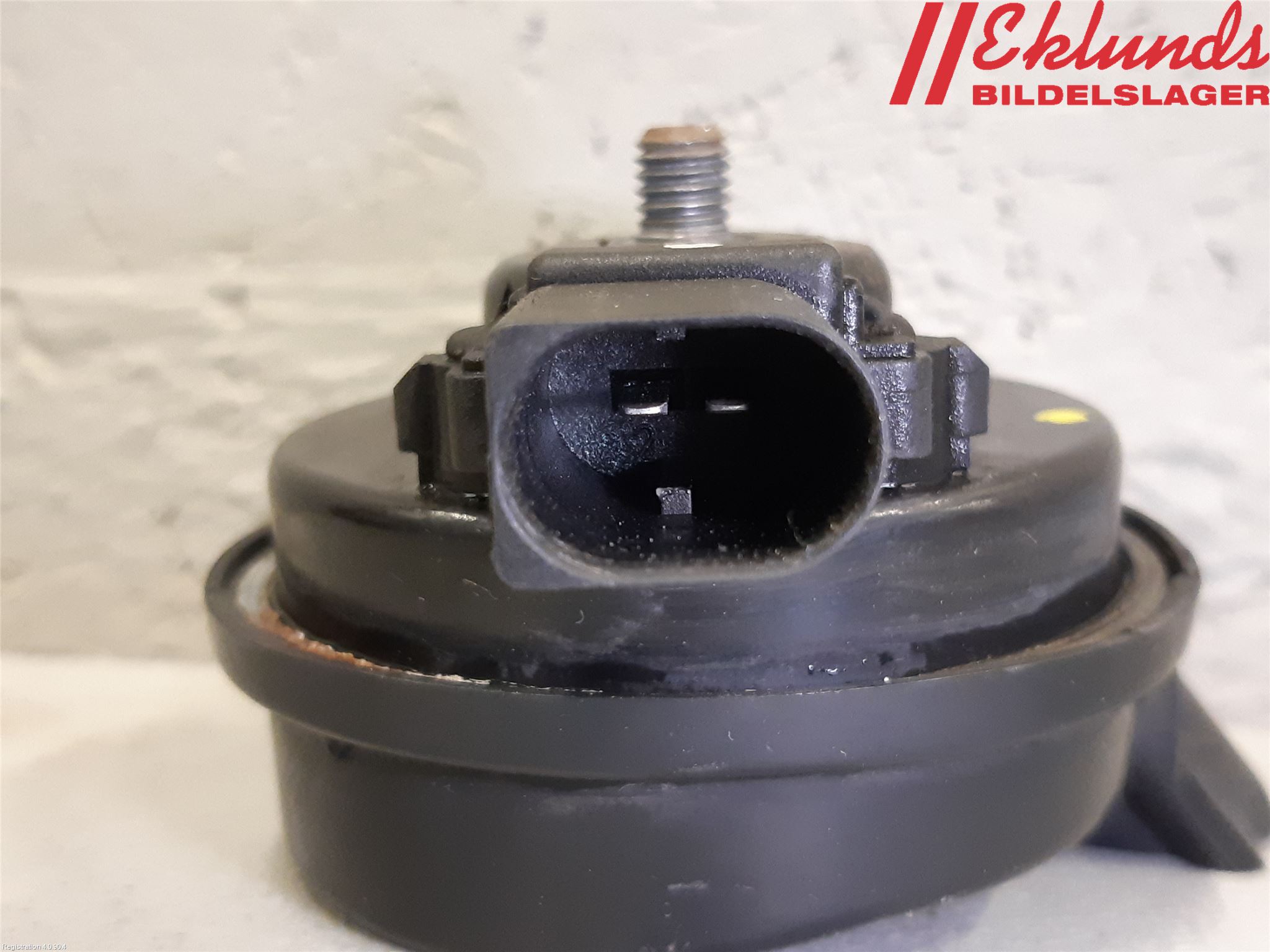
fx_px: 954
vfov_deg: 53.1
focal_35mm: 26
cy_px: 476
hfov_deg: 67.3
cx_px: 635
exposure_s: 1/50
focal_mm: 3.93
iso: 320
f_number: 1.7
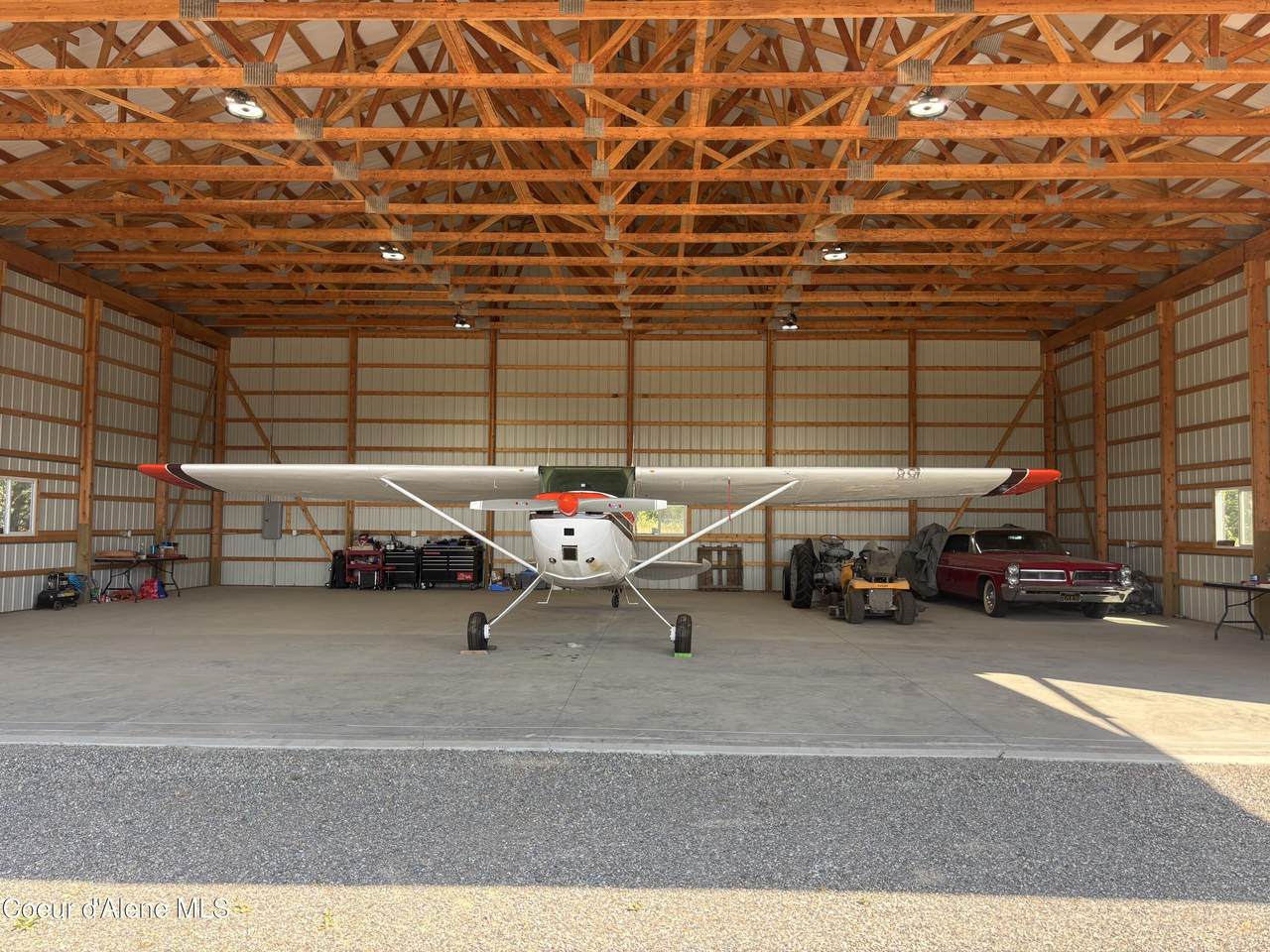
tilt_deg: +1.6
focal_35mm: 26
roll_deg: -1.1
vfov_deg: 53.1
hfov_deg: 67.3
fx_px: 954
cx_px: 635
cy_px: 476
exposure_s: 1/326
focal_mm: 5.96
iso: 50
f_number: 1.6
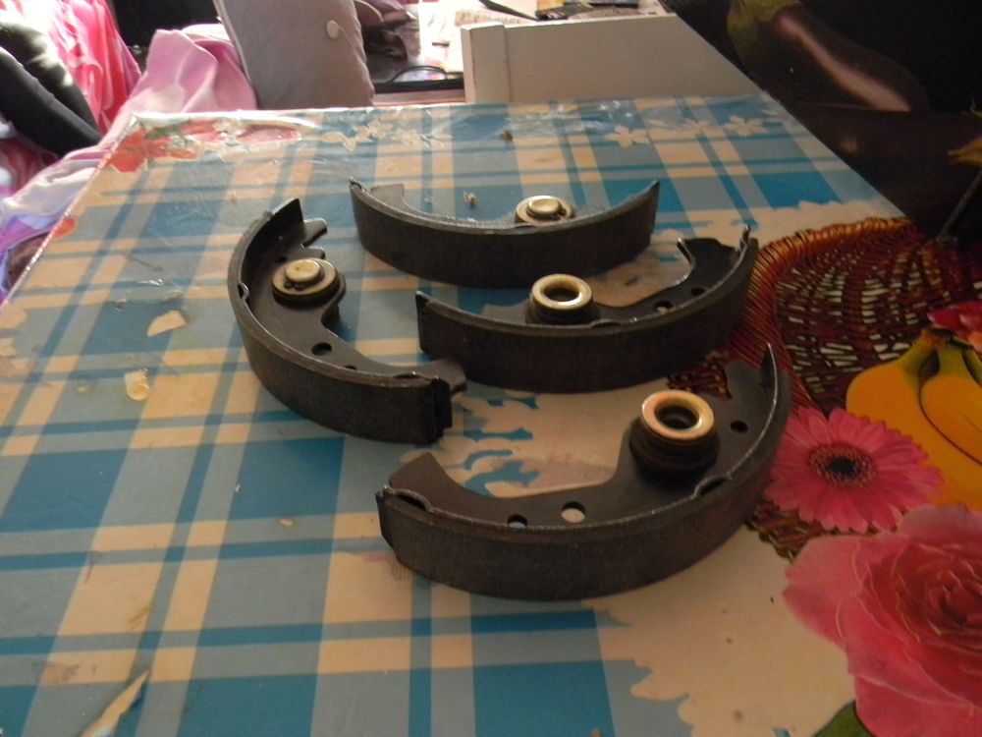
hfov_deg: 63.4
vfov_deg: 49.7
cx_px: 491
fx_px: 794
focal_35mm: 28
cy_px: 368
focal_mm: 5
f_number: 3.5
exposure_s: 1/14
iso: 400
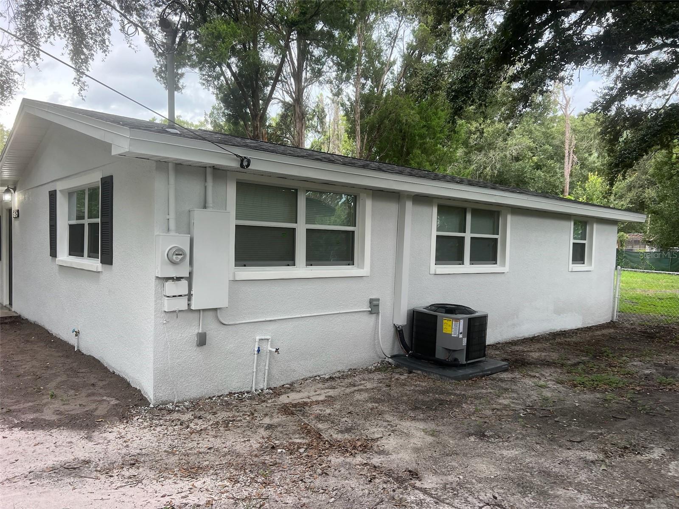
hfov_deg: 67.3
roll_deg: -1.3
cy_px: 254
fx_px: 510
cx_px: 340
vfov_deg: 53.1
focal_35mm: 26
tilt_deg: -2.1
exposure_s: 1/121
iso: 64
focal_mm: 5.7
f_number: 1.5
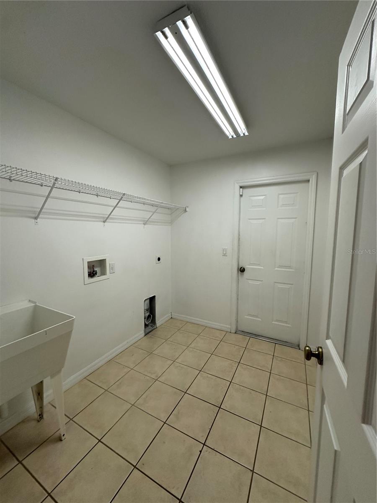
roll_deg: -1.1
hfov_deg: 85.7
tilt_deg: -6.1
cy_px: 252
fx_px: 203
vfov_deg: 102.1
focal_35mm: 14
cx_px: 188
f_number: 2.2
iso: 200
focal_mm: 2.22
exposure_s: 1/120
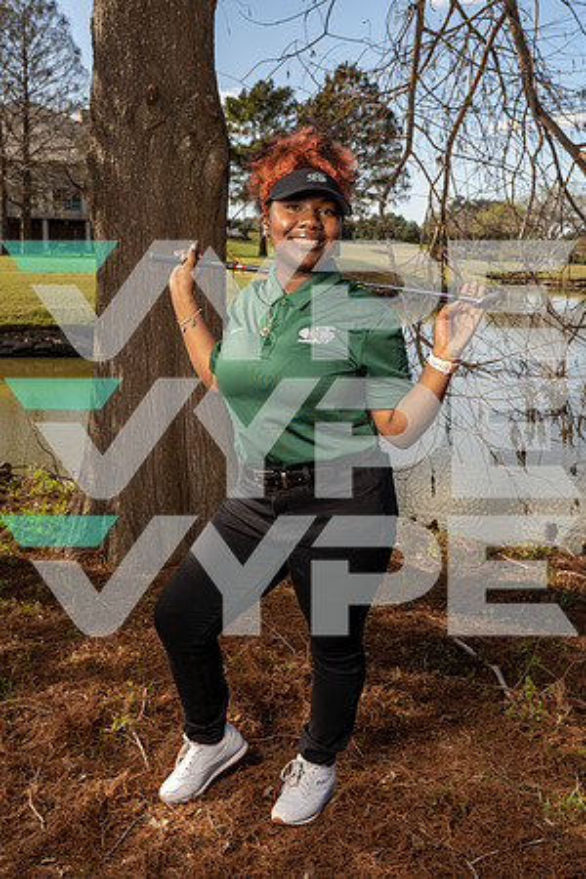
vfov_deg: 53.1
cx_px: 293
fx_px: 879
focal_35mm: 36
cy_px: 440
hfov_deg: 36.9
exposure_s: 1/250
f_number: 8
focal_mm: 36
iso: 125
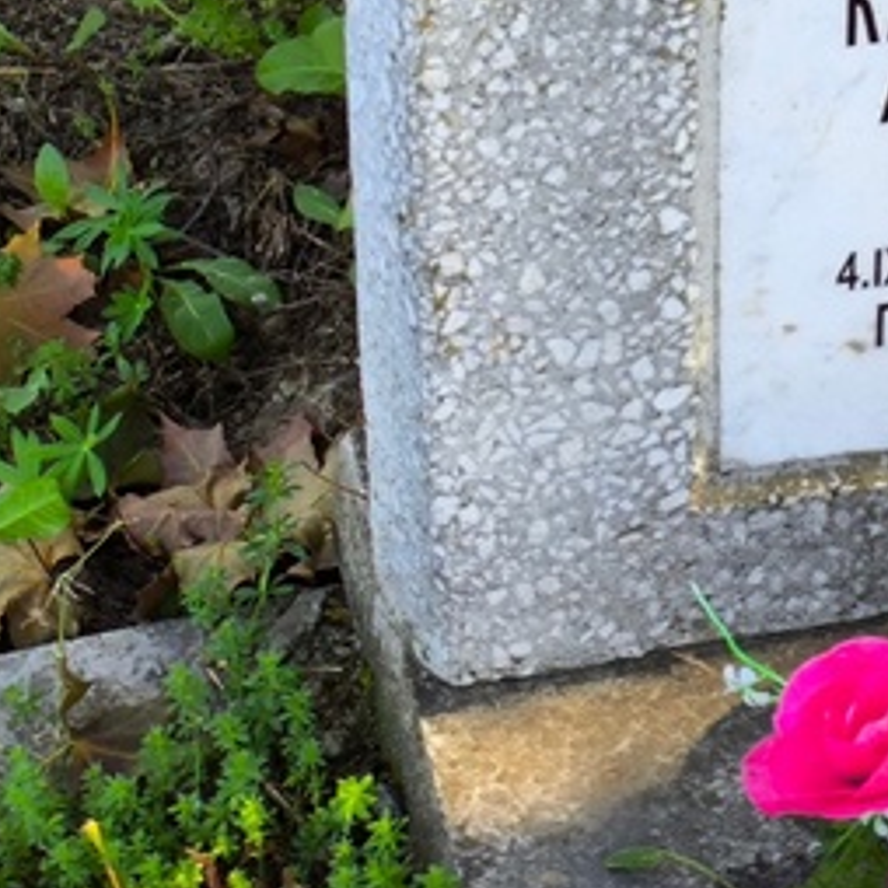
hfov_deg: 12.4
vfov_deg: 12.4
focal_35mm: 139
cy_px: 21
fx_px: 4034
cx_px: 879
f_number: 1.7
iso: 50
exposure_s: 1/120
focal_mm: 4.71
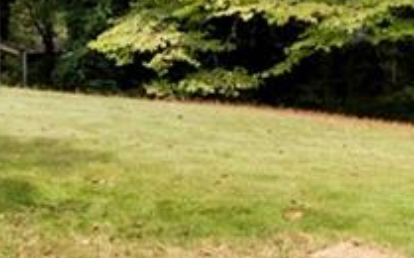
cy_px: 139
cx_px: -228
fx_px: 1352
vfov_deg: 10.9
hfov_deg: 15.8
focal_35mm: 120
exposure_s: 1/160
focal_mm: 16.2
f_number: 8
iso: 400
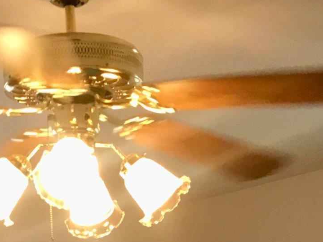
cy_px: 494
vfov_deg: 11.1
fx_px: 1129
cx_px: 159
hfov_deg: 16.3
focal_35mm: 121
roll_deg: +1.6
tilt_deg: -2.1
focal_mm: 4.15
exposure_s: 1/15
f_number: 2.2
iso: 64
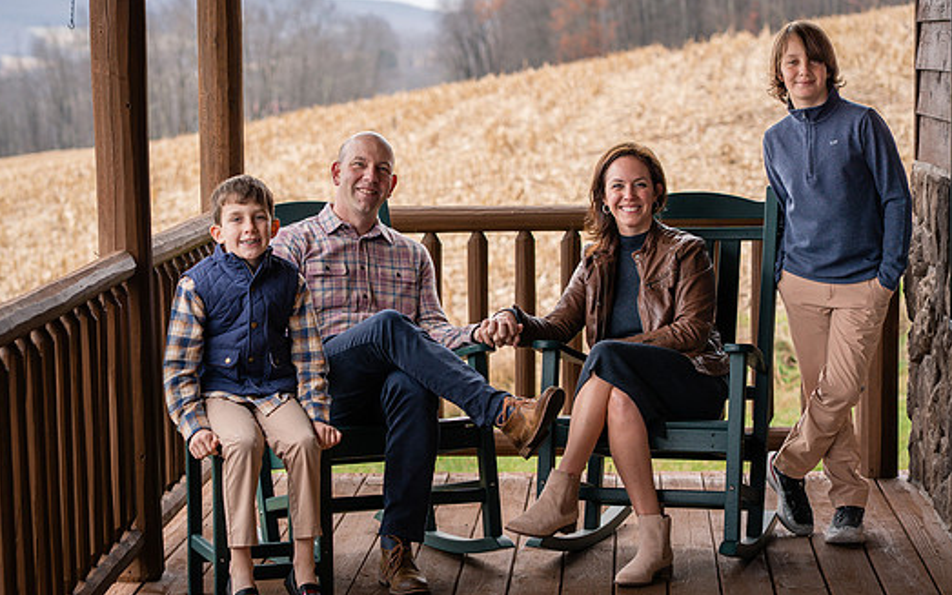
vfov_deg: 12.2
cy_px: 325
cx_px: 451
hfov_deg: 19.5
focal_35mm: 107
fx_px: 2776
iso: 320
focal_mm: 85
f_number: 4
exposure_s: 1/250
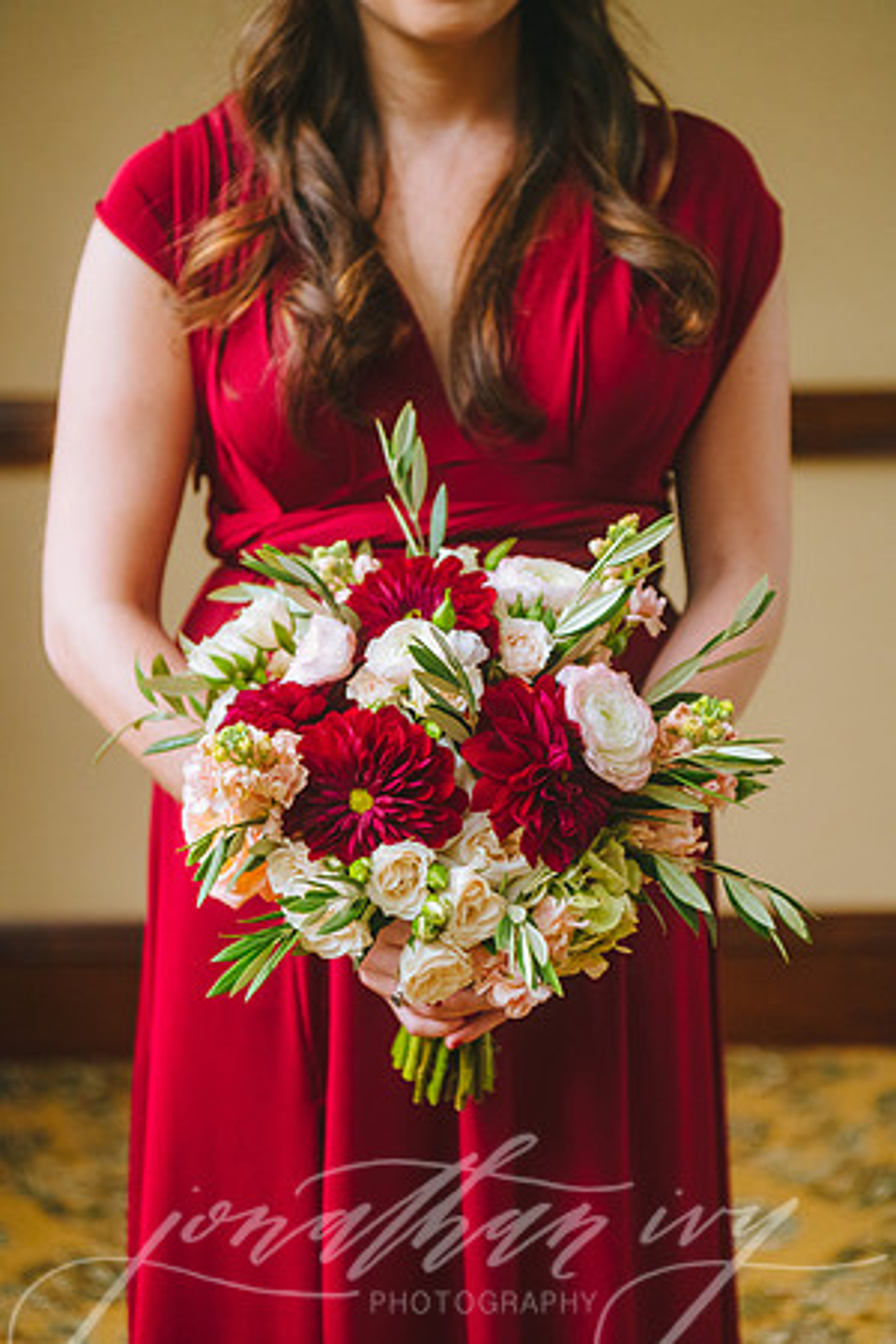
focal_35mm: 70
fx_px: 2613
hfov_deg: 19.5
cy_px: 672
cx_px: 448
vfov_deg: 28.8
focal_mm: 70
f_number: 3.5
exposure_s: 1/80
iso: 1600
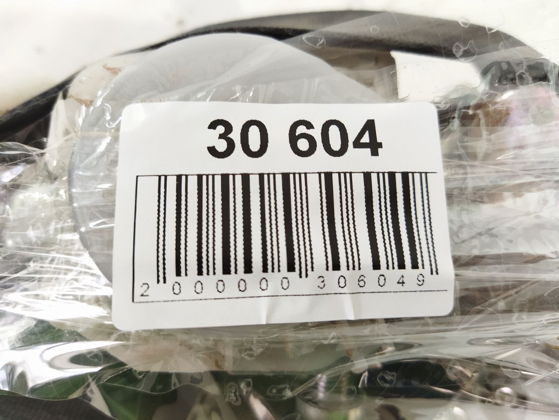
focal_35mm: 27
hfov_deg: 65.3
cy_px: 210
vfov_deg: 51.4
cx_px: 280
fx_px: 436
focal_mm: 4.71
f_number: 1.79
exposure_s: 1/50
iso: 291
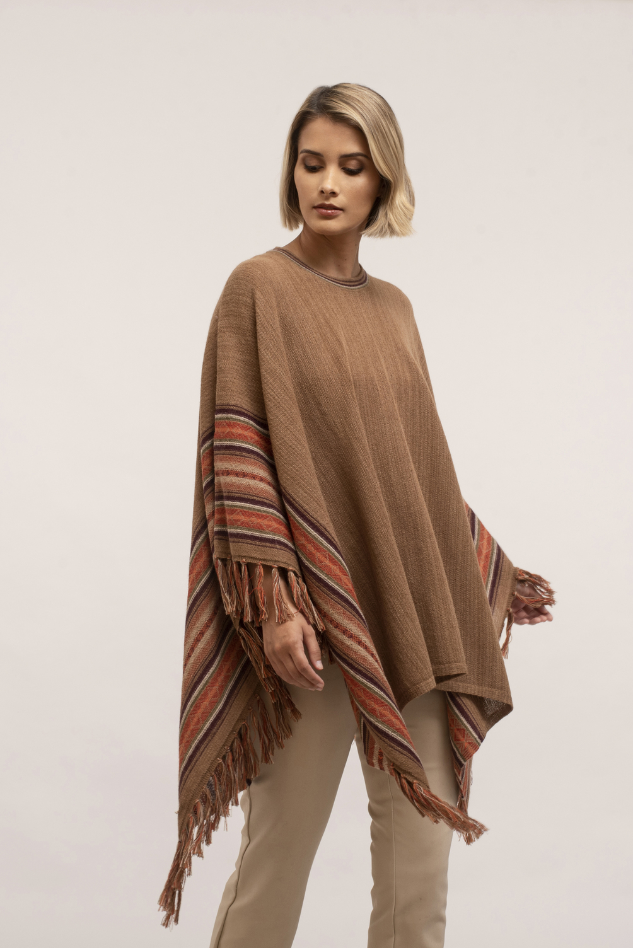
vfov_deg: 39.6
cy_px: 474
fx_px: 1317
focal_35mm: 50
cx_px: 316
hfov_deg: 27.0
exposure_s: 1/160
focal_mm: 50
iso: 160
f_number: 11
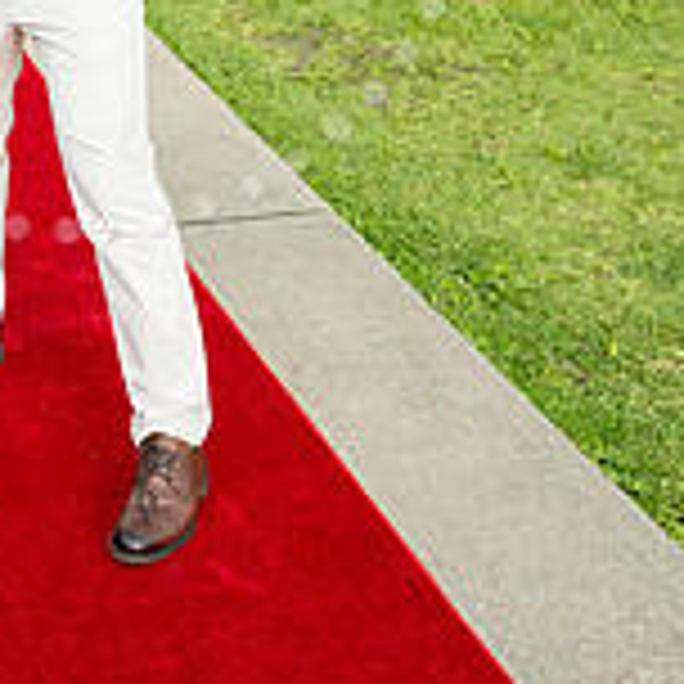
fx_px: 1945
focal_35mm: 87
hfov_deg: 19.6
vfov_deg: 18.6
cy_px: -184
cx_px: 68
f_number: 5.6
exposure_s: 1/400
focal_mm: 34.5
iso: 400
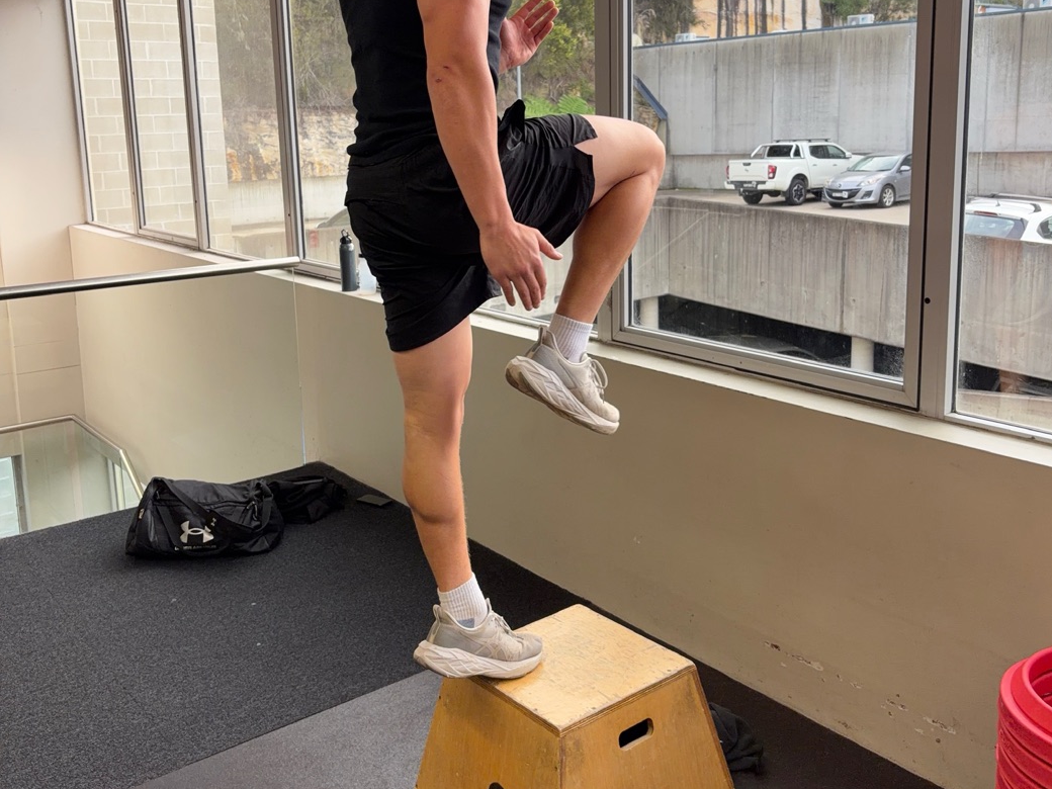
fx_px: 1064
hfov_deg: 52.6
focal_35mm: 35
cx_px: 530
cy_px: 309
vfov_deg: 40.5
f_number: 1.6
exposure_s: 1/121
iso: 100
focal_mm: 5.96
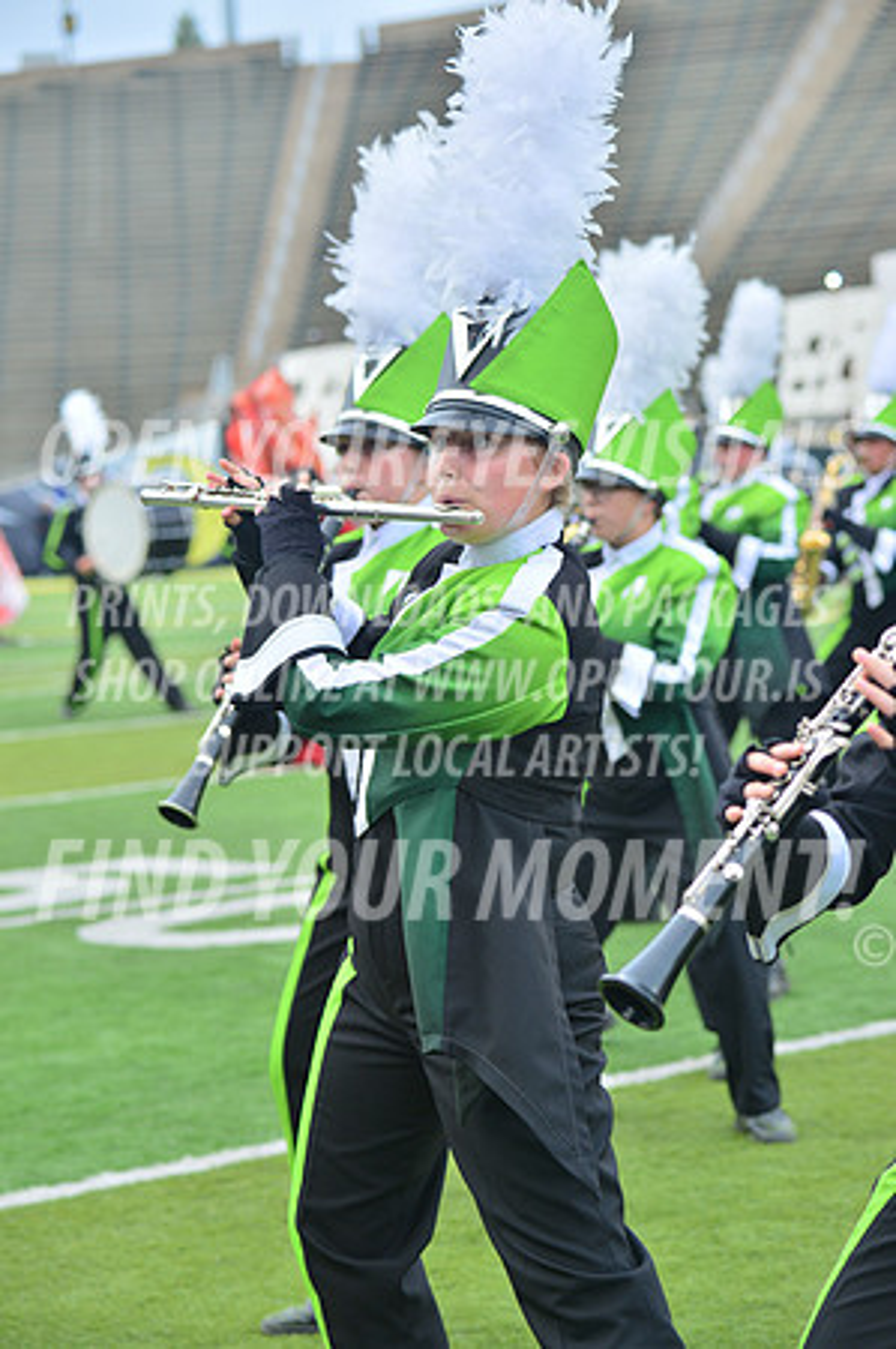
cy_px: 674
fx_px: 4116
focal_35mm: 110
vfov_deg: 18.6
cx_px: 448
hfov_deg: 12.4
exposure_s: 1/320
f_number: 5.6
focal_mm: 110
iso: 200
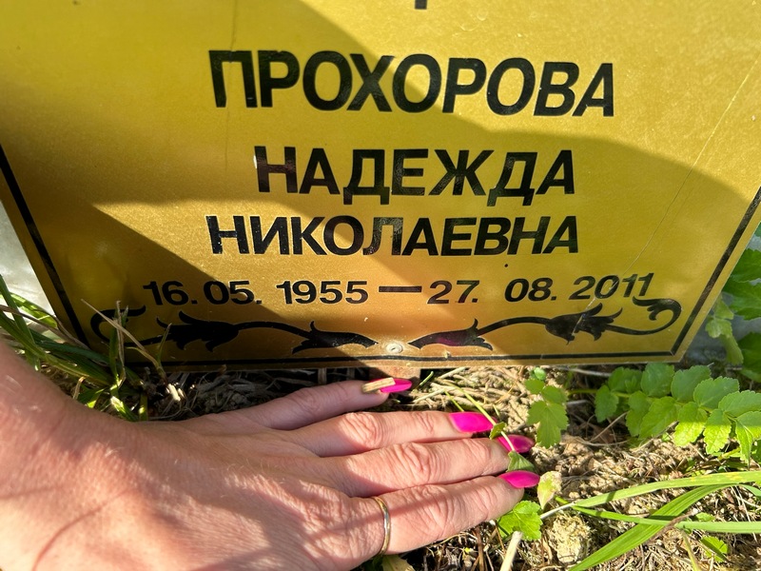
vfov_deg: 53.1
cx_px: 380
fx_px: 572
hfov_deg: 67.3
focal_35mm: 26
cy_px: 286
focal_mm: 5.7
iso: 50
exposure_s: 1/683
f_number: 1.5
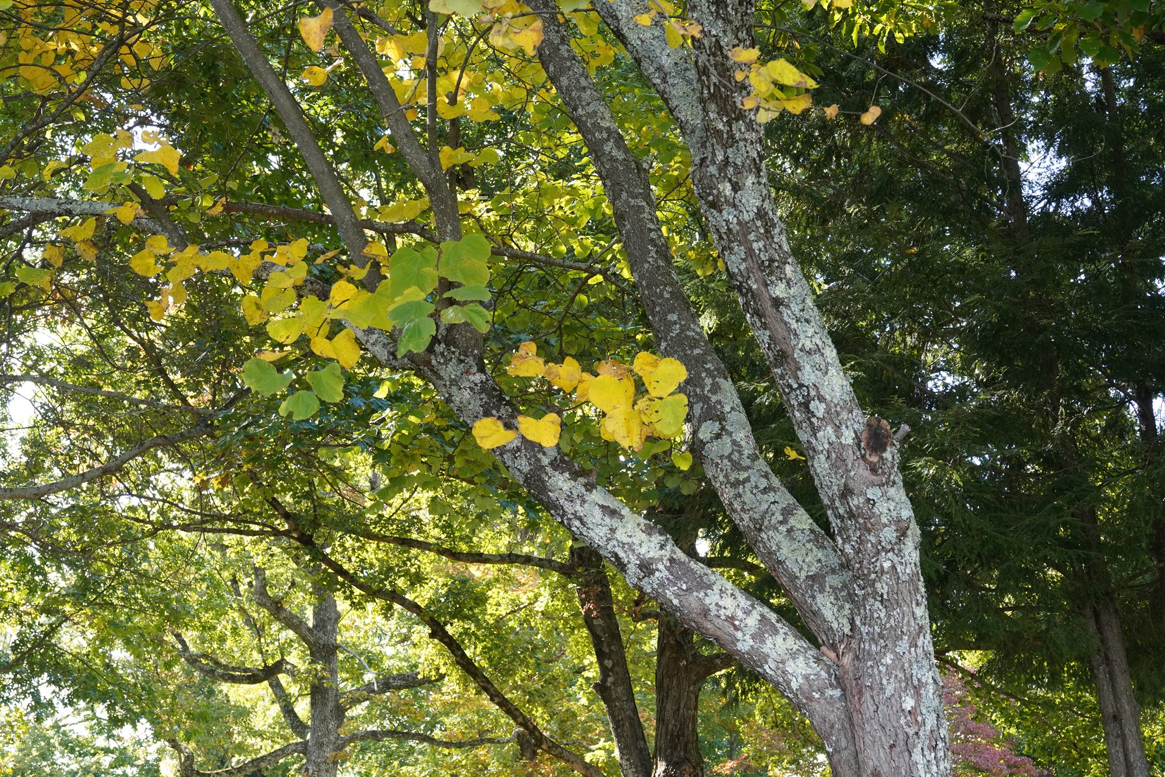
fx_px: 1812
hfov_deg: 35.6
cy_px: 388
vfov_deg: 24.2
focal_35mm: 56
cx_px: 582
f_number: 10
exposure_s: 1/200
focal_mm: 56
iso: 1600
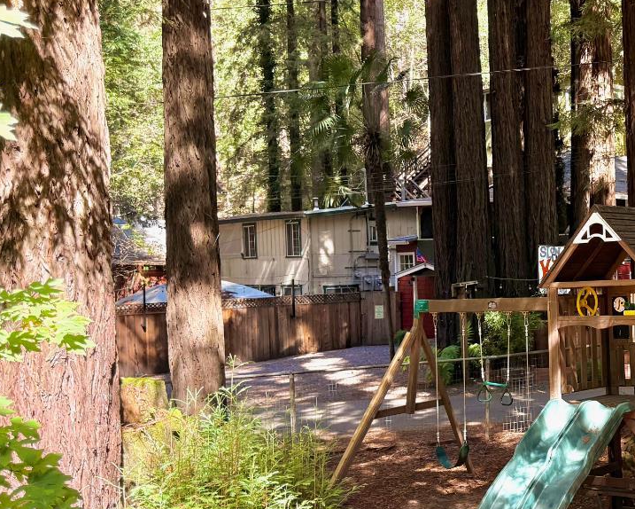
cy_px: 279
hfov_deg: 34.7
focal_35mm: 49
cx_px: 628
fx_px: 921
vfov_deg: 30.8
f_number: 1.78
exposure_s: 1/243
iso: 125
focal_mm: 6.76
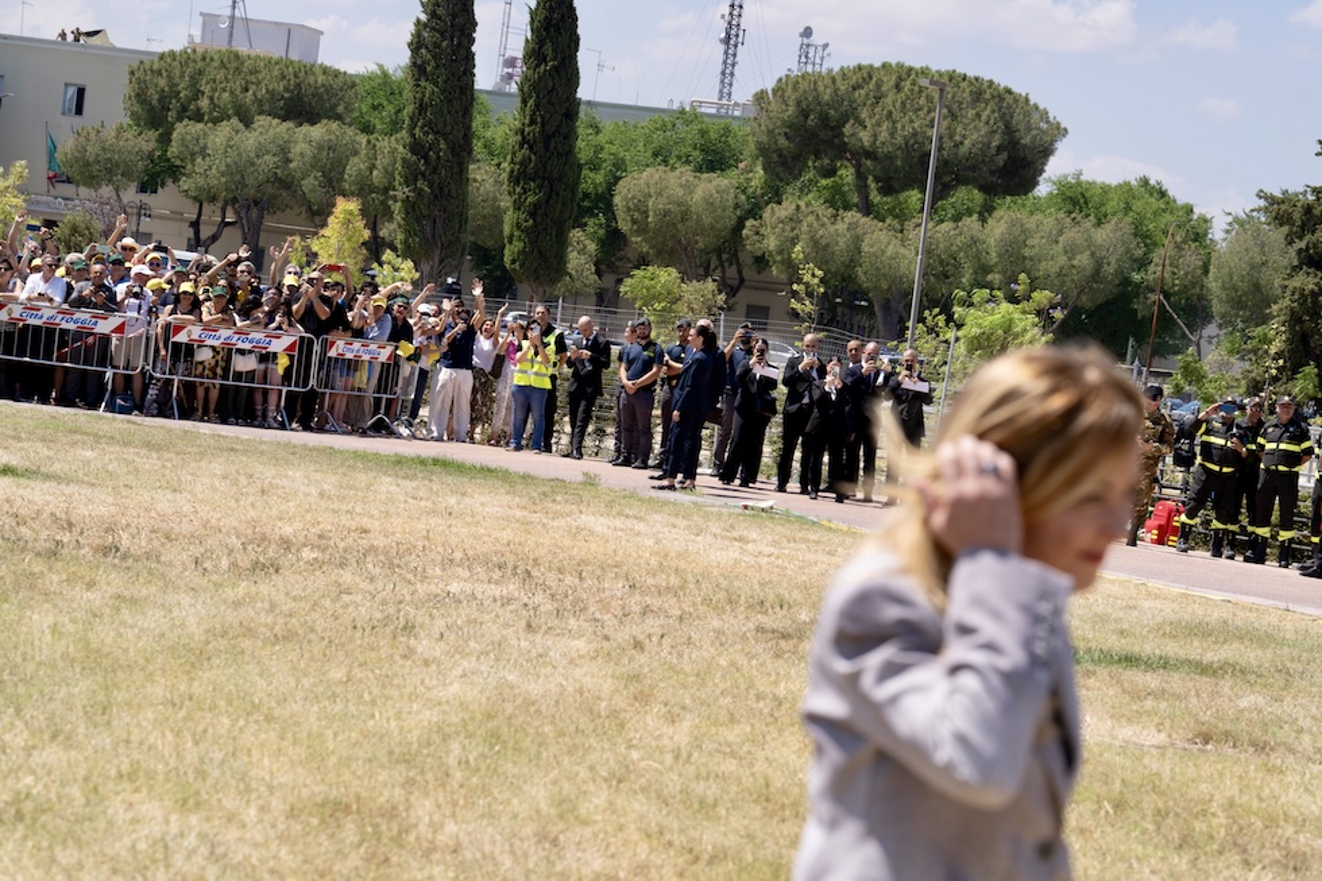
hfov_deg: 19.6
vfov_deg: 13.2
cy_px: 440
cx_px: 661
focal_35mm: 104
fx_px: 3818
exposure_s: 1/1000
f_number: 7.1
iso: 320
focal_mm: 104
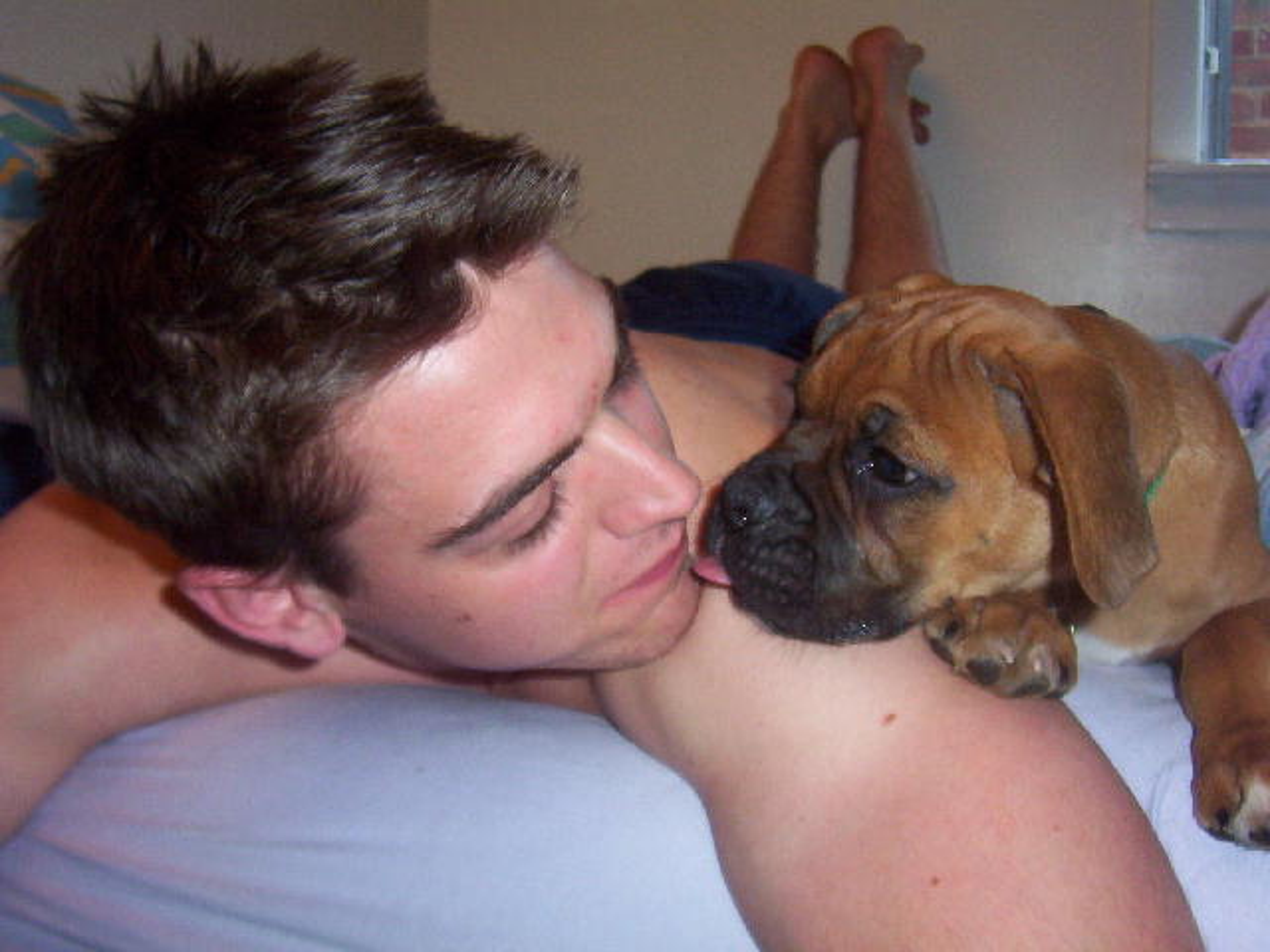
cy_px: 476
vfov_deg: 39.7
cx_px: 635
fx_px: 1321
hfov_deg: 51.4
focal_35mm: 36
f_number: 2.76
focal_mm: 5.54
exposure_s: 1/30
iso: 140
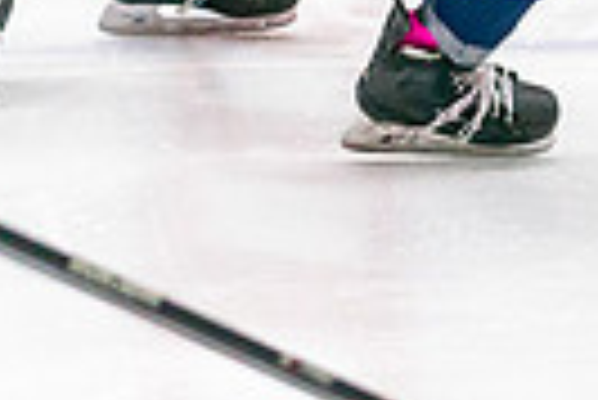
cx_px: 701
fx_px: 7067
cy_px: -103
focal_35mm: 425
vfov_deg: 3.2
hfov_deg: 4.8
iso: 3200
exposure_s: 1/1250
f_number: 2.8
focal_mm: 70
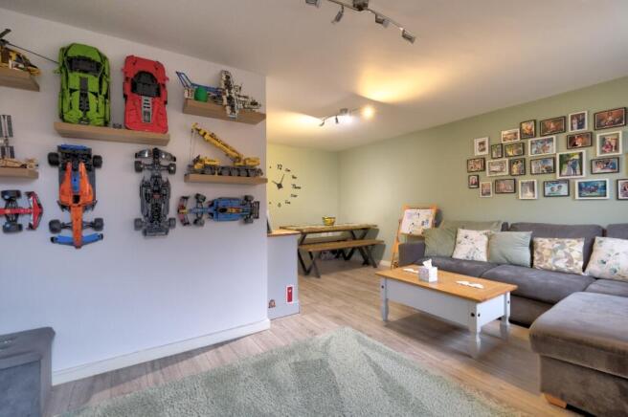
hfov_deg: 100.4
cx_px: 314
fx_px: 261
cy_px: 208
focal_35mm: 15
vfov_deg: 77.2
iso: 1250
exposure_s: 1/15
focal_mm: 10
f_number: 4
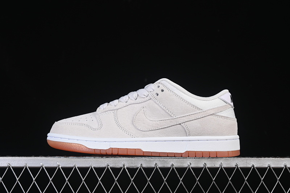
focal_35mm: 75
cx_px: 145
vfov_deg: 18.2
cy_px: 96
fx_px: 604
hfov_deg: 27.0
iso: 160
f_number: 8
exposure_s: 1/80
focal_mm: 50
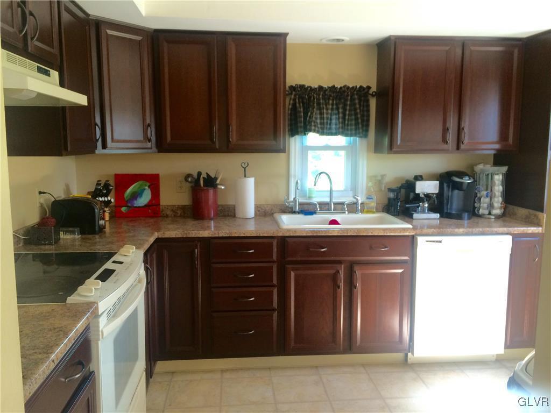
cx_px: 276
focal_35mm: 29
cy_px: 206
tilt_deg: -7.0
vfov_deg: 48.2
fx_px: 462
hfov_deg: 61.7
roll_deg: +0.2
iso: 80
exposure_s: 1/30
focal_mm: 4.15
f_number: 2.2
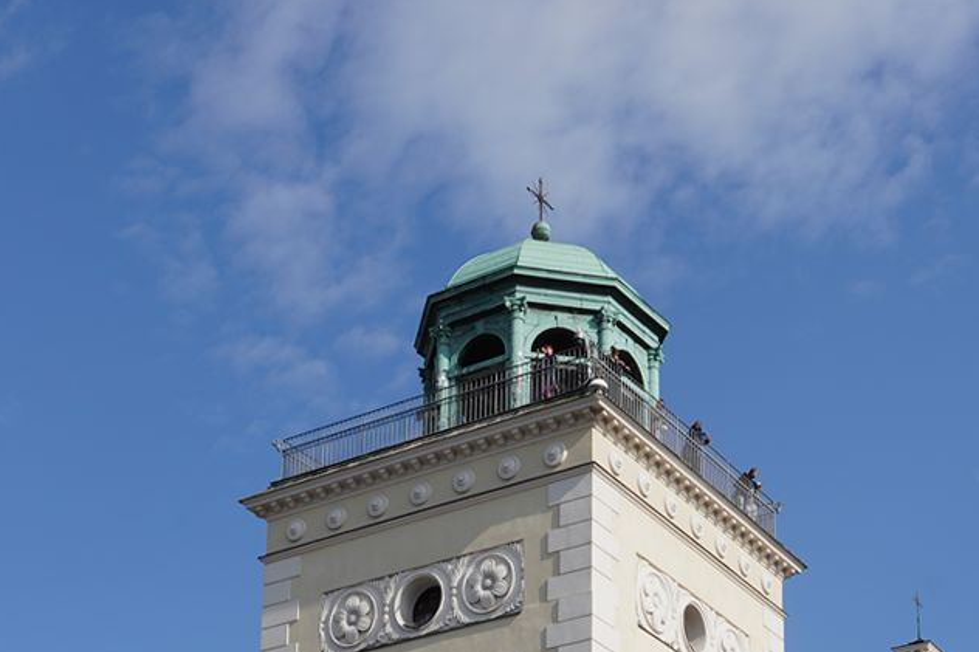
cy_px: 977
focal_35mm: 76
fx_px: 2066
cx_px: 601
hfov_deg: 26.6
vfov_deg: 16.4
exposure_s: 1/100
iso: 100
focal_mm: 24
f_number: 16
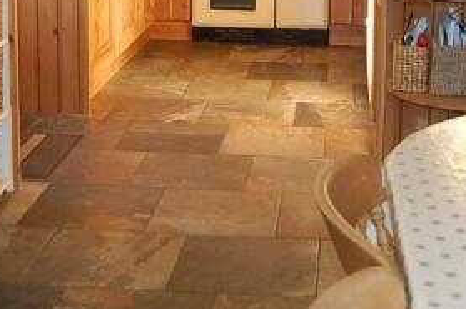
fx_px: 1049
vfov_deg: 16.3
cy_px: -33
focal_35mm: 81
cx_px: 256
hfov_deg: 25.0
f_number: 3.8
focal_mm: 23
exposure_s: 1/60
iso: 400
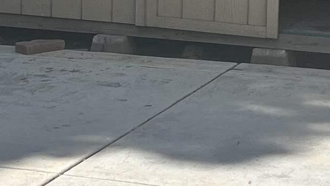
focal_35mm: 140
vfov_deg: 8.6
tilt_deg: -3.8
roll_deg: -1.4
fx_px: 1225
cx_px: 192
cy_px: -34
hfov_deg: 15.3
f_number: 1.5
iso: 50
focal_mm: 5.7
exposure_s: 1/6211
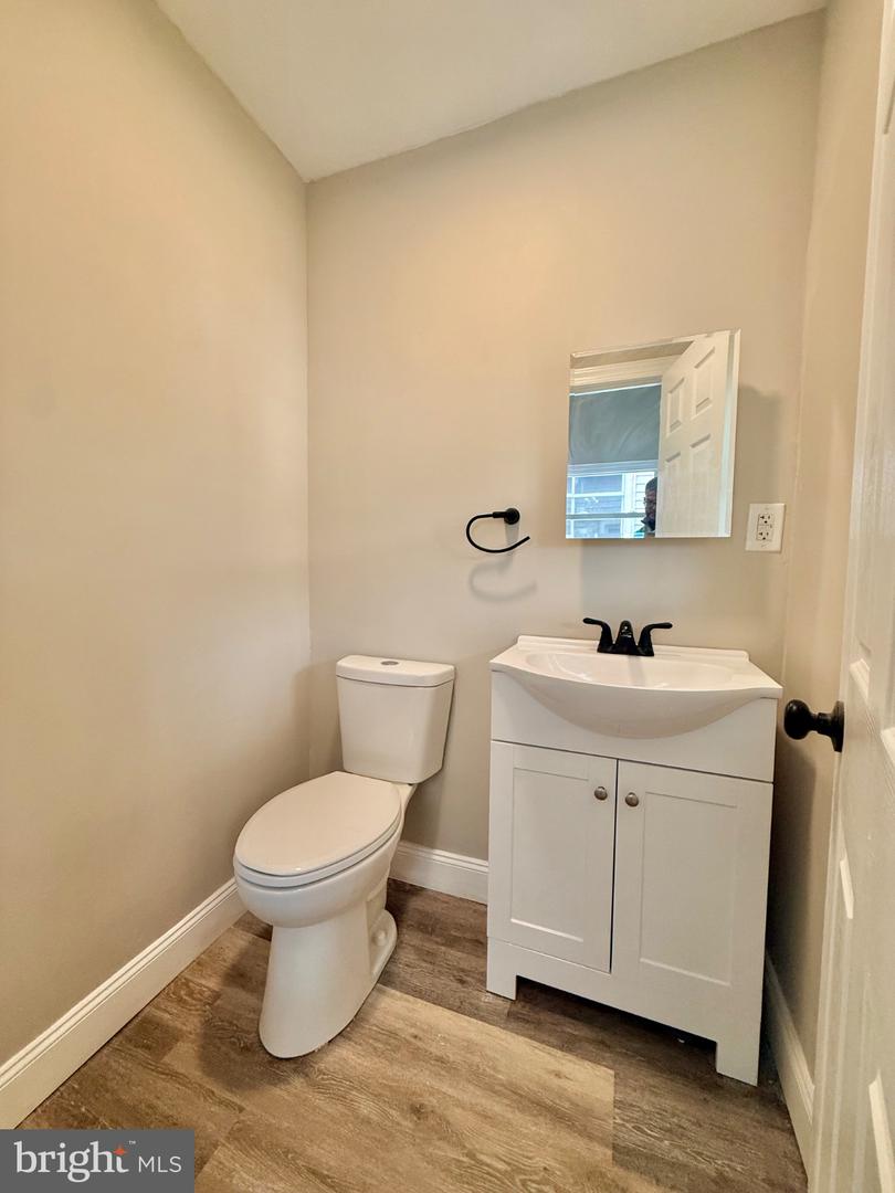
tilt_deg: -2.9
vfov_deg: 102.1
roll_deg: -0.7
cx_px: 448
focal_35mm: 14
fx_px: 483
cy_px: 596
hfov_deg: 85.7
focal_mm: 2.22
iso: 250
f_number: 2.2
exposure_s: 1/120
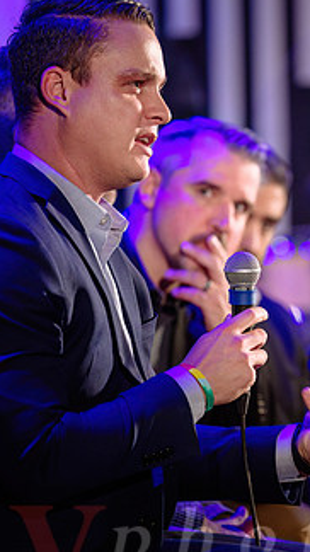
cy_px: 288
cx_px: 378
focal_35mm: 379
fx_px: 5544
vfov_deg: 5.7
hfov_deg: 3.2
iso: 1600
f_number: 2.8
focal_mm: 190
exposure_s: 1/160
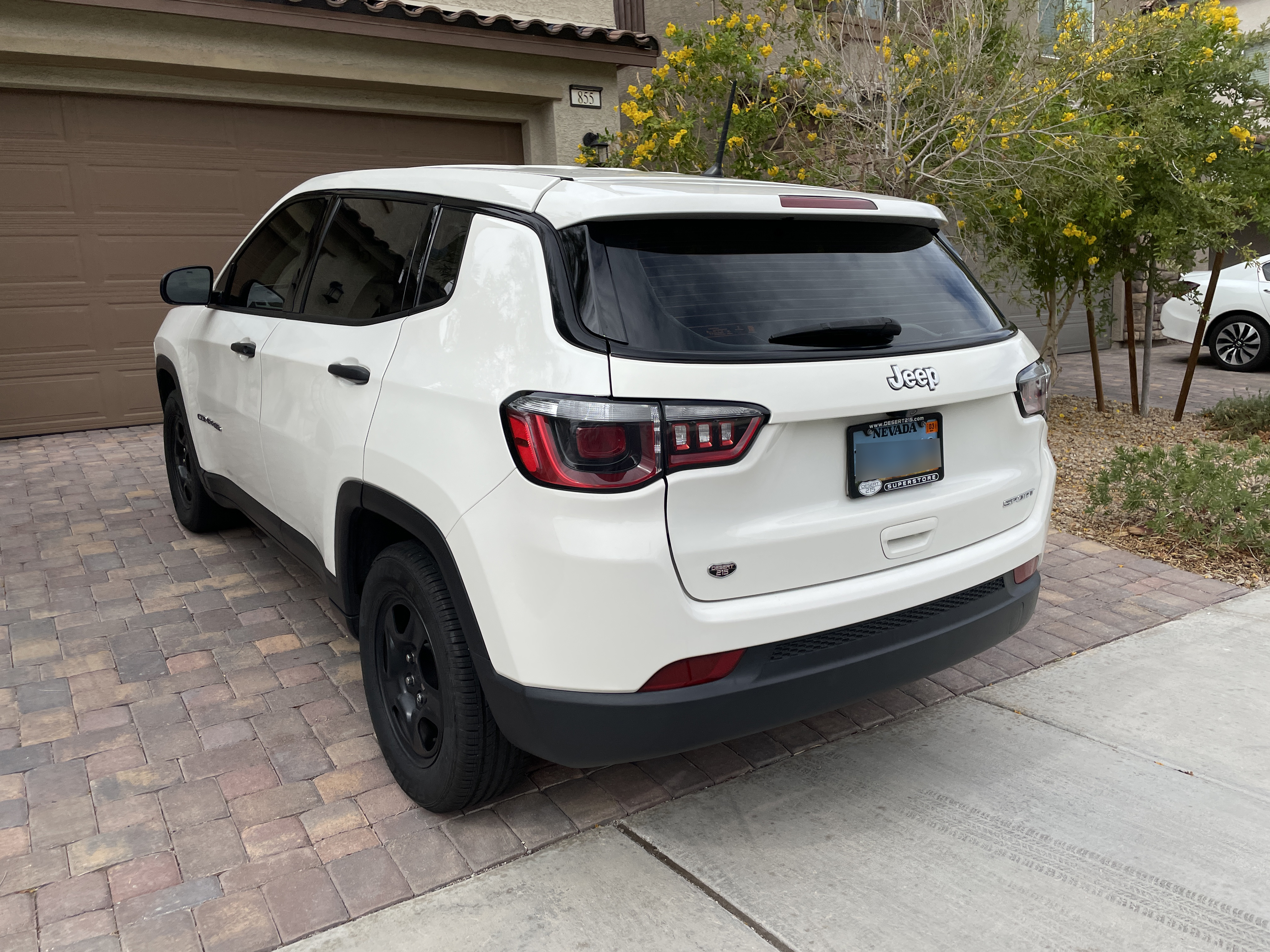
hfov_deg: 67.3
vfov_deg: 53.1
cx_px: 635
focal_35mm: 26
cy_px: 476
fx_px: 954
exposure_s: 1/4292
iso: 32
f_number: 1.6
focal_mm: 4.2
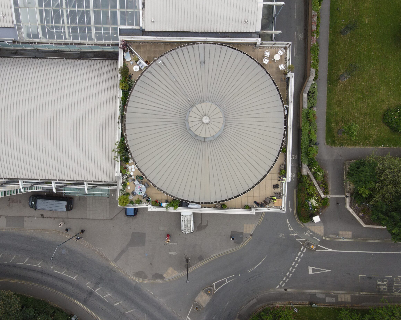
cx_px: 183
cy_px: 165
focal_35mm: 26
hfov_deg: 65.9
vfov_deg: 54.9
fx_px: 309
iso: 100
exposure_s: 1/250
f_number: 2.8
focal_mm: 4.5
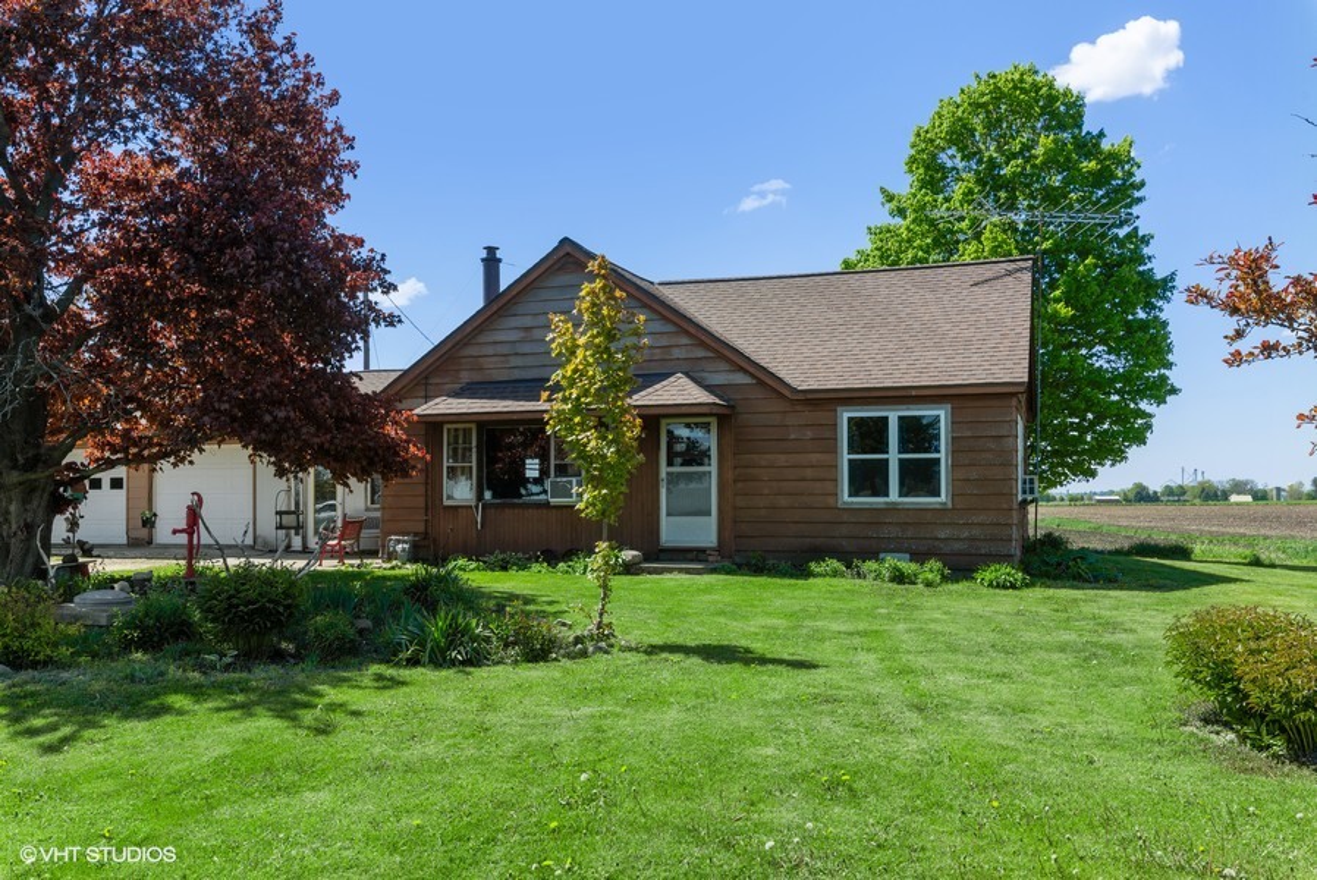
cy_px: 440
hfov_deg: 61.9
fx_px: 1098
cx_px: 658
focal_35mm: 30
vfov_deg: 43.7
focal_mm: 30
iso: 200
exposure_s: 1/320
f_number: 10
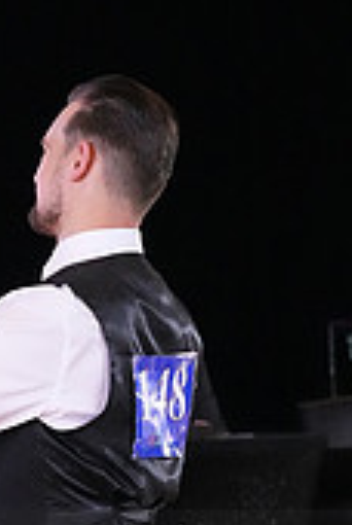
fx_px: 6120
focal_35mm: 419
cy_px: 615
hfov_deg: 3.3
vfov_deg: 4.9
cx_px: -63
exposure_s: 1/400
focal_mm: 123
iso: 16000
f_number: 7.1
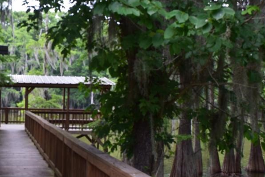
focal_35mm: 62
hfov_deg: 31.3
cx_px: 42
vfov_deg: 21.8
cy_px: 111
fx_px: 456
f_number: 9
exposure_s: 1/100
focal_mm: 24
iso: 400
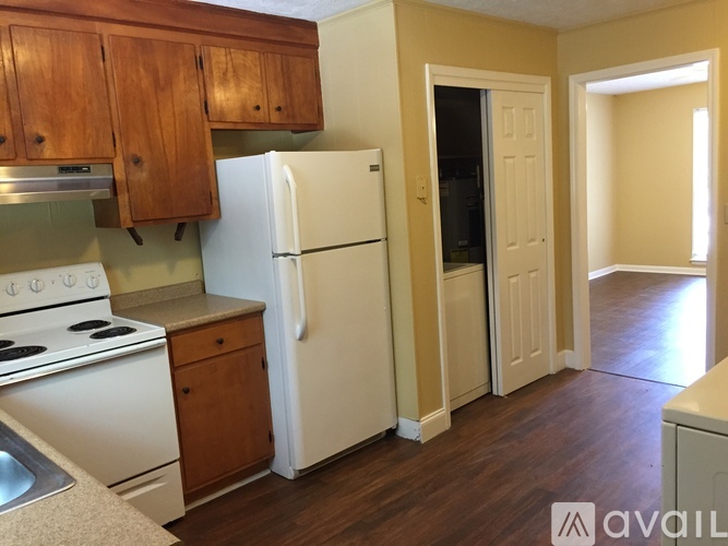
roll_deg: +3.2
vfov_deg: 48.2
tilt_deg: -7.8
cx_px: 364
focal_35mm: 29
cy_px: 273
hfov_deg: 61.7
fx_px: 610
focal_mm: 4.15
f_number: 2.2
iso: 200
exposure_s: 1/30
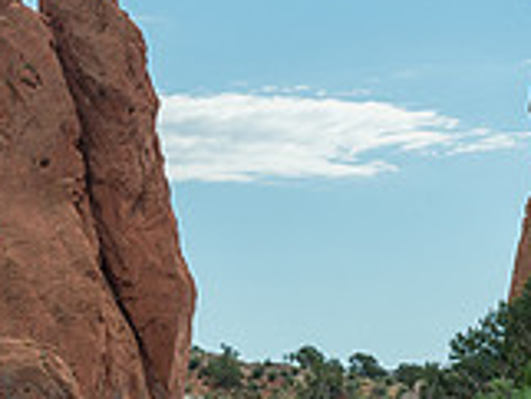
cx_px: -142
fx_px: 3715
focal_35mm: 242
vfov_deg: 6.1
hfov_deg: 8.1
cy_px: 63
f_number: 11
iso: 140
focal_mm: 70
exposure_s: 1/250
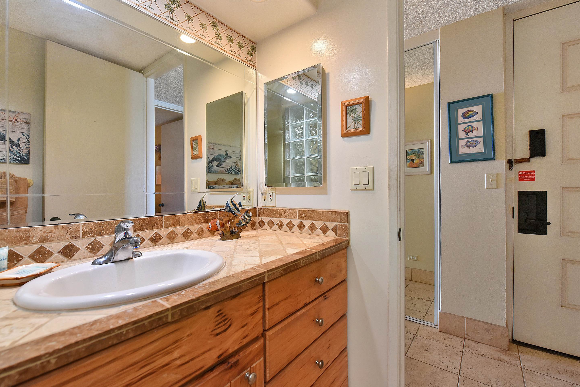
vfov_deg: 77.3
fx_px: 242
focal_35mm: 15
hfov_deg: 100.4
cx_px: 287
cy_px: 184
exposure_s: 1/80
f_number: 4.5
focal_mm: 14
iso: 800
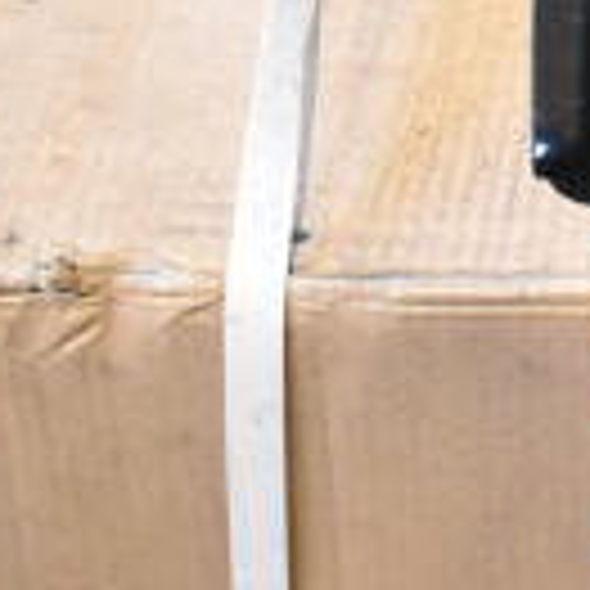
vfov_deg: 12.4
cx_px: 1166
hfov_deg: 11.5
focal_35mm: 137
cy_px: -142
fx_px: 2642
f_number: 3.8
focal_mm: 23
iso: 3200
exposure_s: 1/40
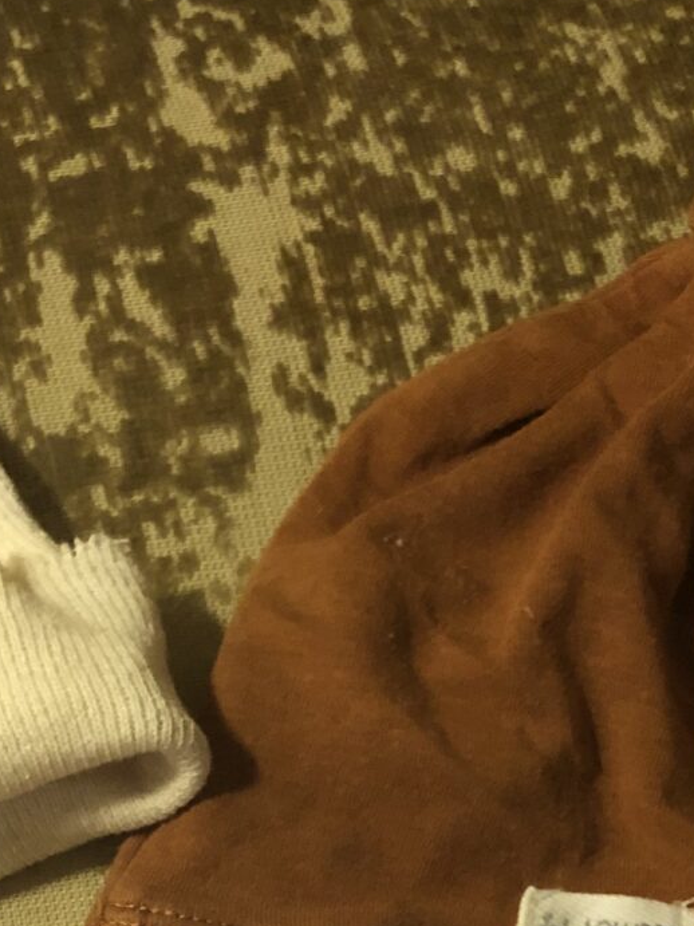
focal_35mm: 83
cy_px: 1052
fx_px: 2219
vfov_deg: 22.1
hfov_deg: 17.7
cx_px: 196
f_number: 1.8
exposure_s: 1/13
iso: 100
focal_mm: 3.99
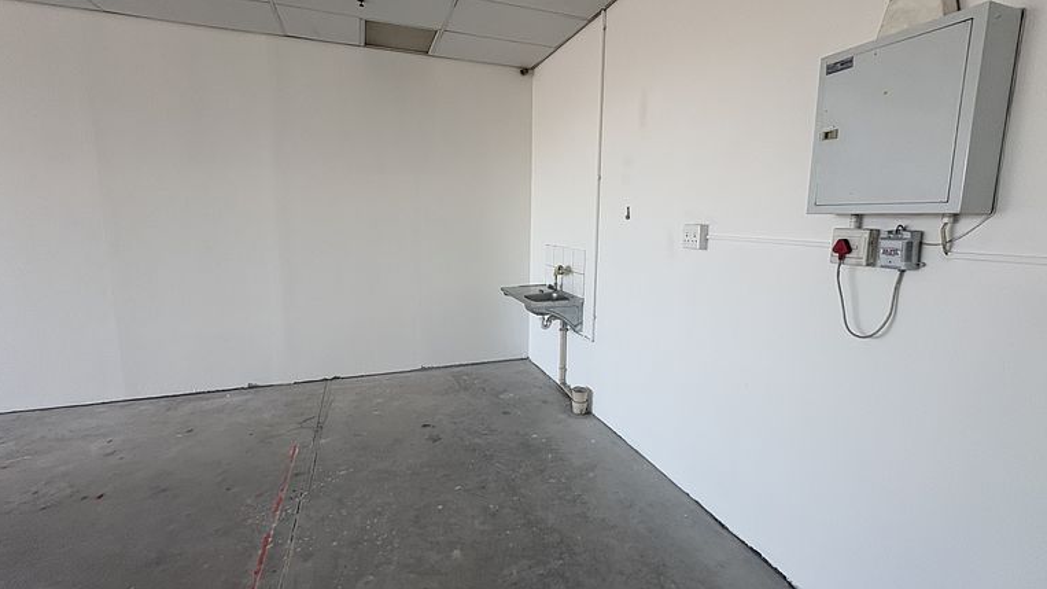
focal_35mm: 16
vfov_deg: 67.0
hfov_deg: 99.4
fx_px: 444
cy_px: 279
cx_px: 520
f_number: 2.2
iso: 80
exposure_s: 1/99
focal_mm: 2.22
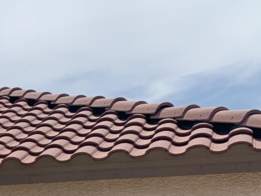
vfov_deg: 13.6
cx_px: -165
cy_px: 327
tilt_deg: -4.4
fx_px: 754
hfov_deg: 17.1
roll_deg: -0.8
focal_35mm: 100
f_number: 1.8
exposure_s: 1/3937
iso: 25
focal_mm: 4.25
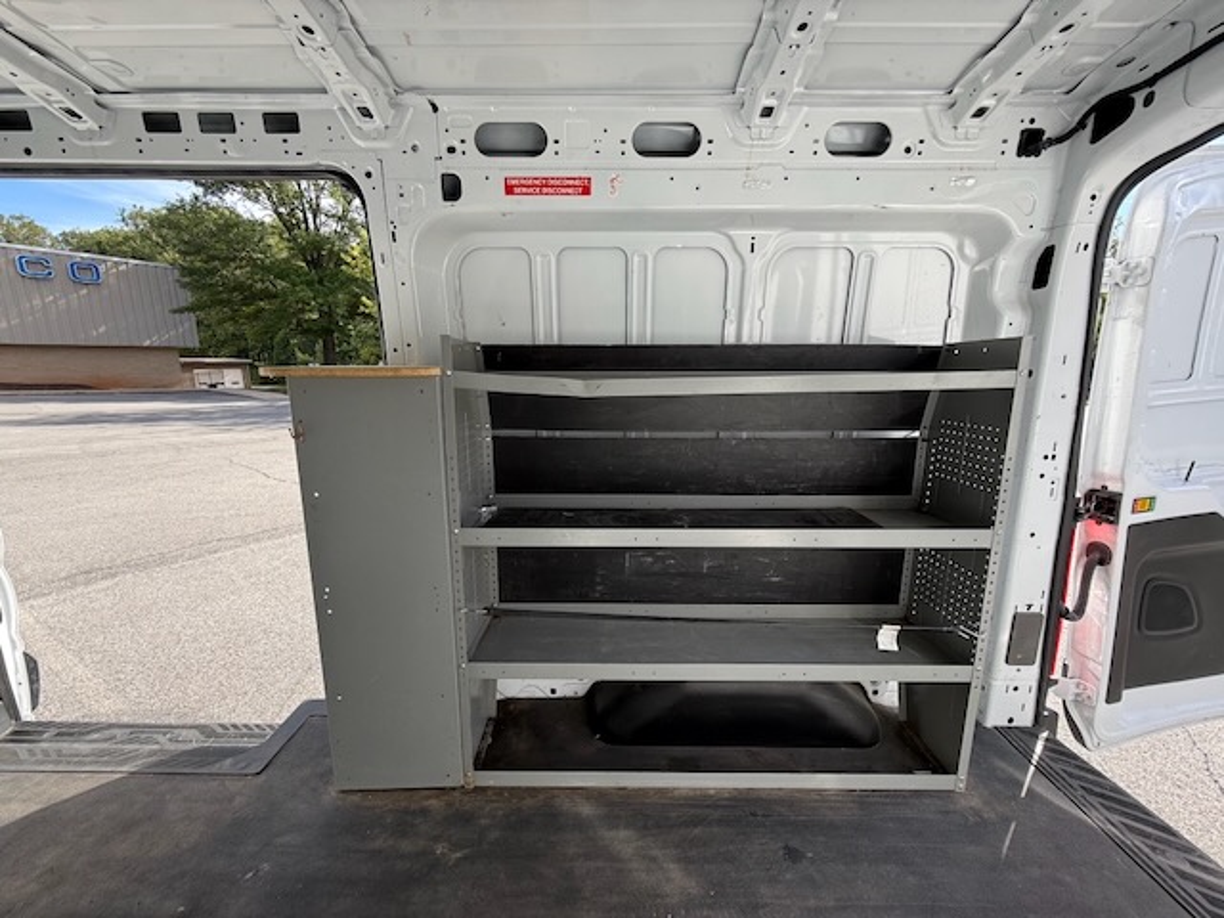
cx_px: 612
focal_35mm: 14
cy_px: 459
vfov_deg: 85.7
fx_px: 495
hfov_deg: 102.1
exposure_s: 1/195
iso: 50
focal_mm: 2.22
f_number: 2.2
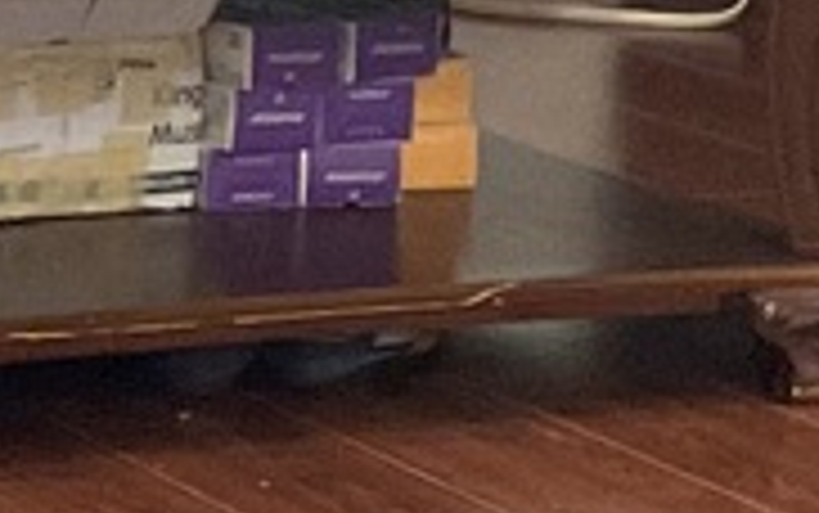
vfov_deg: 5.4
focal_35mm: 243
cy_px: 270
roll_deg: -1.4
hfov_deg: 8.1
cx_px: -1053
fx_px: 5427
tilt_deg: -13.6
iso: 200
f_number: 1.8
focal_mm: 3
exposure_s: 1/60
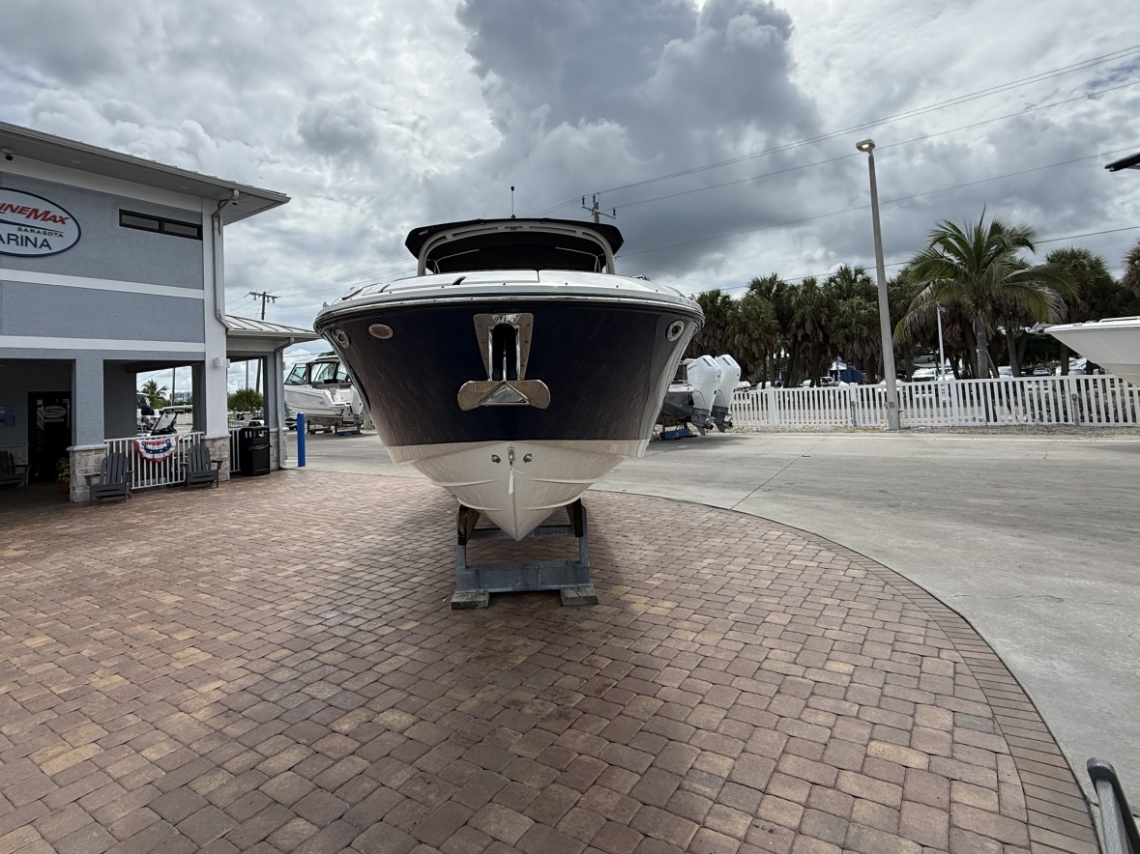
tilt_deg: +4.6
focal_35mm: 19
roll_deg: +2.4
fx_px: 626
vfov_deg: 68.2
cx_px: 534
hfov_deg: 84.6
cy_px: 353
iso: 50
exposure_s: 1/3460
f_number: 2.2
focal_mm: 2.22
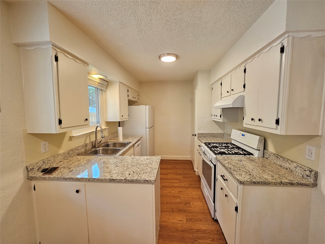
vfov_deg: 89.9
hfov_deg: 106.2
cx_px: 162
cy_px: 122
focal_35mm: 13
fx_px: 122
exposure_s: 1/60
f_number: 2.2
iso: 200
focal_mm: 2.2
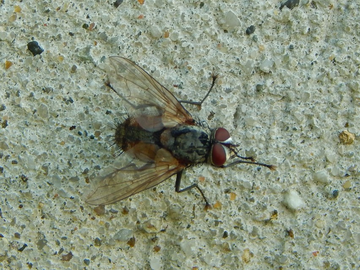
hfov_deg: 14.0
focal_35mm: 141
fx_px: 1467
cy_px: 135
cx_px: 180
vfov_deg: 10.5
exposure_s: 1/200
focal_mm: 25.3
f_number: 4.9
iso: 125
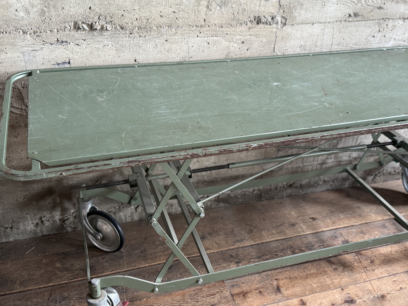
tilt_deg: -28.9
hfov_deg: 71.6
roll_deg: -2.9
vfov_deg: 56.8
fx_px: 283
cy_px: 153
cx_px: 204
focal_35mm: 24
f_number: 1.78
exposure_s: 1/109
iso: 200
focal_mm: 6.76
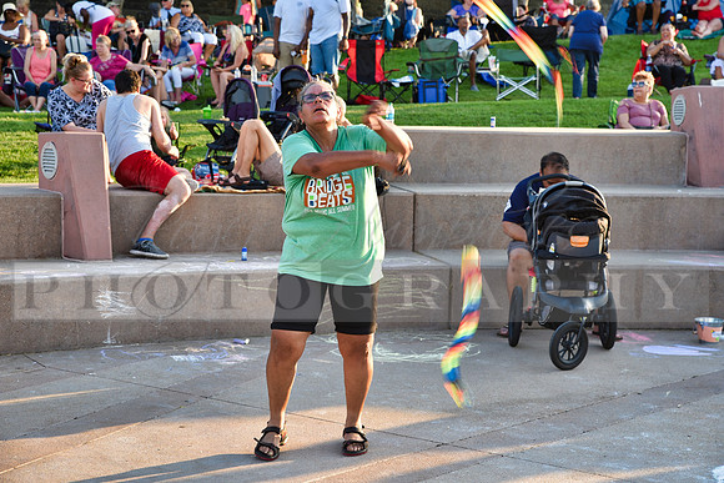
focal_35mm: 70
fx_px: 1408
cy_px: 242
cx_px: 362
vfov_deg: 19.5
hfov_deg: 28.8
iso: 200
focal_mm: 70
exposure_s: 1/125
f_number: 5.6
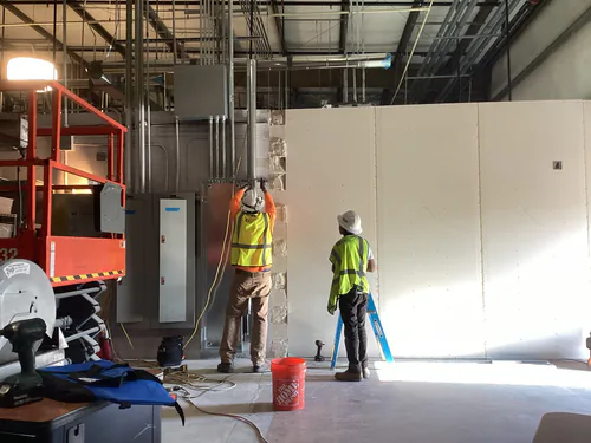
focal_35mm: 31
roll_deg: +0.2
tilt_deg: +1.3
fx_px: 529
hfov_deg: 58.4
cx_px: 296
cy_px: 222
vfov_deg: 45.4
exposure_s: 1/60
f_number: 2.4
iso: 64
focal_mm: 3.3
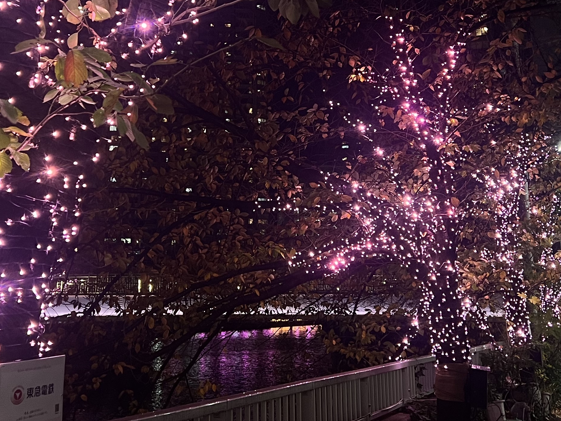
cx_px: 242
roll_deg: -0.1
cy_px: 98
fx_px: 908
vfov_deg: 25.7
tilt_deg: +12.1
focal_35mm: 56
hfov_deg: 34.3
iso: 160
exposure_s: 1/50
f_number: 1.5
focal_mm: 5.7
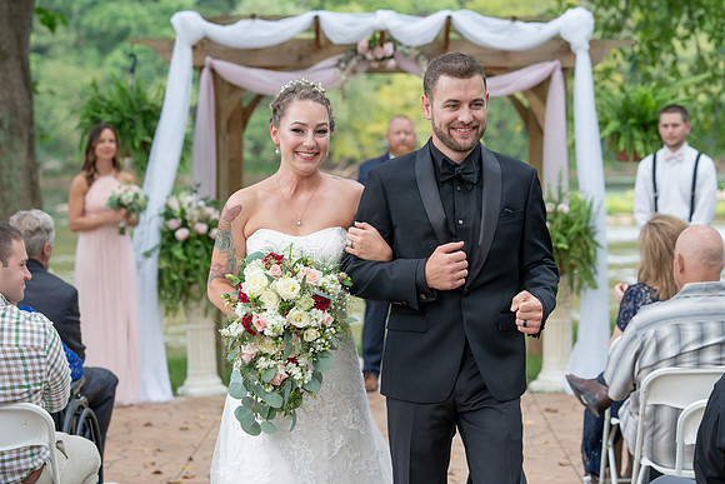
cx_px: 362
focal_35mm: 85
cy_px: 242
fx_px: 1712
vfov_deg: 16.1
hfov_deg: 23.9
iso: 320
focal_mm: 82
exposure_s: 1/200
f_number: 4
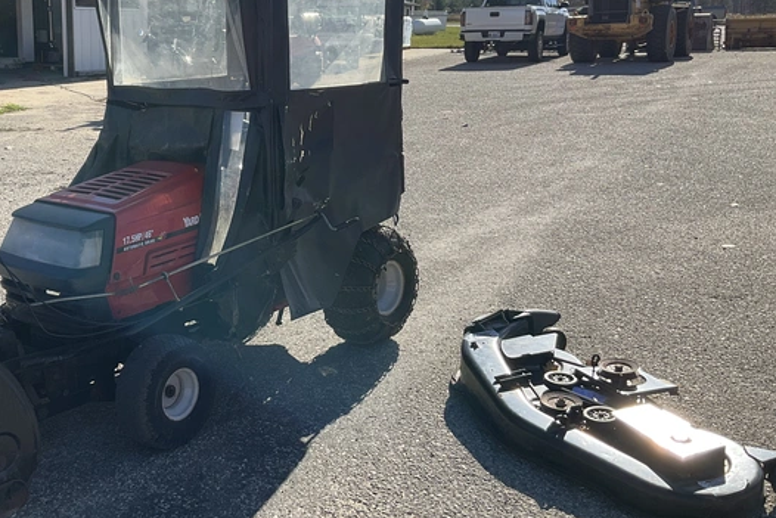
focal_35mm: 43
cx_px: 267
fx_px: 927
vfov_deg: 31.2
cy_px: 218
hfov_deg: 44.8
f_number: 1.8
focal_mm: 3
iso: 25
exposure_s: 1/1577
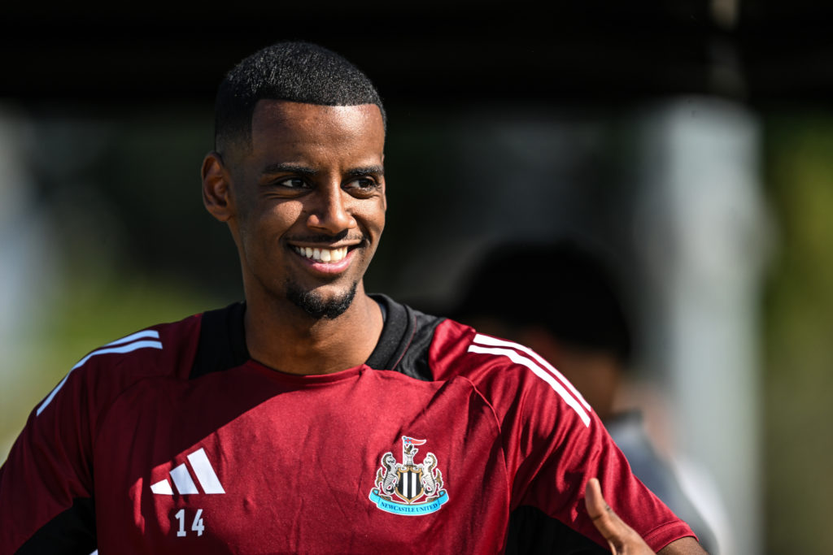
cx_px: 416
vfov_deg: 2.5
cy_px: 278
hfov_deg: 3.7
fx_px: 12959
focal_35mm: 560
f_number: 4
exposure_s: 1/2000
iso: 400
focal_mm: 560
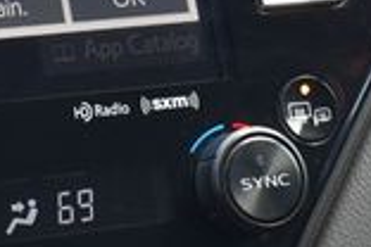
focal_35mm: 197
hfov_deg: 10.3
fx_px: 2030
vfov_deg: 6.9
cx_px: -52
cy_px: -76
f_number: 8
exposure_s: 1/60
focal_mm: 32
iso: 400
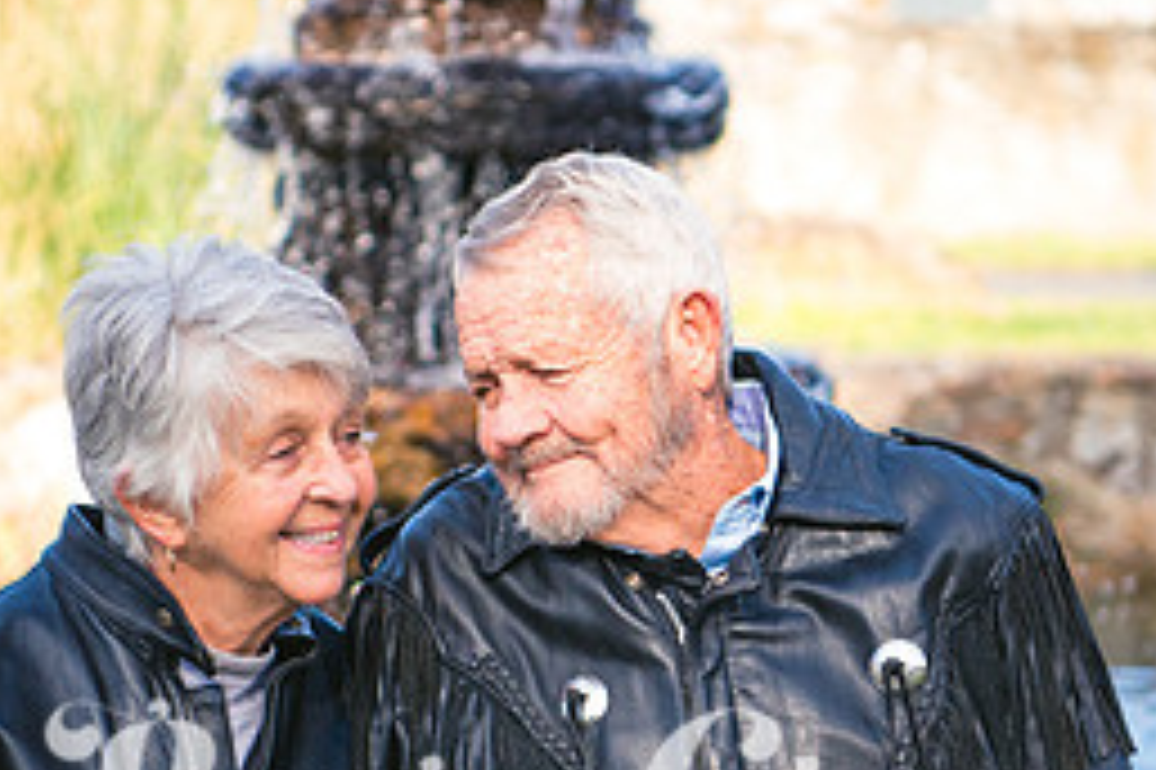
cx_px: 648
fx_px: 5070
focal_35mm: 158
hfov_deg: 13.0
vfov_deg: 8.7
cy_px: 475
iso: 800
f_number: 3.2
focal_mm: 70
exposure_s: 1/2500
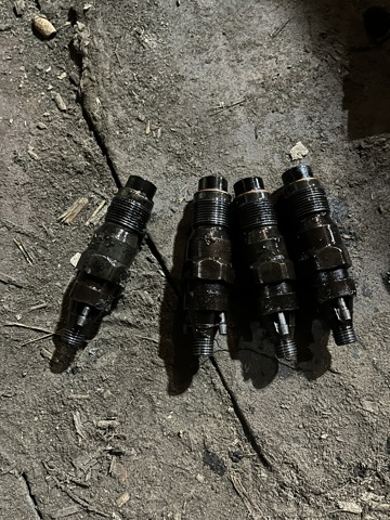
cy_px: 260
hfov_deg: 53.1
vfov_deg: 67.3
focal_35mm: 26
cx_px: 195
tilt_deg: -80.8
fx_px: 391
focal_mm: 5.1
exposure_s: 1/13
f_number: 1.6
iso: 640
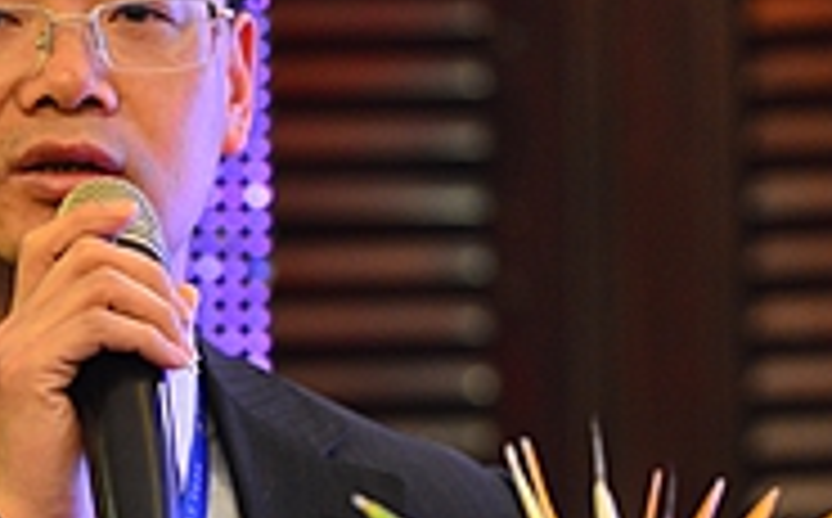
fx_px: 14988
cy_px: 369
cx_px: 288
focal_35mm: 662
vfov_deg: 2.0
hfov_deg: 3.2
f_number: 2.8
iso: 1800
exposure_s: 1/60
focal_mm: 200
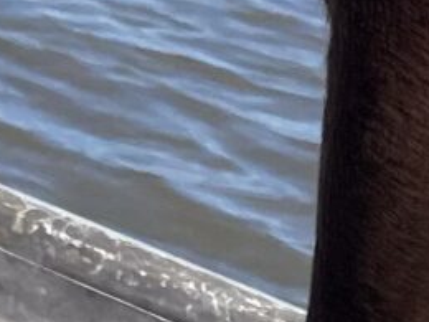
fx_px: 3173
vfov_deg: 5.7
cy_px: -173
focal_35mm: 256
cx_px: 437
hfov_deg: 7.7
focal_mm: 4.2
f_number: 1.6
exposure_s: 1/3300
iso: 32
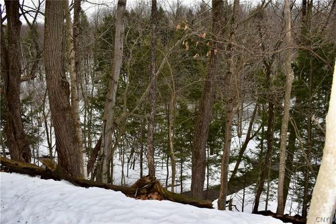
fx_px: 294
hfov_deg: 59.5
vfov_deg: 41.7
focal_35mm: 32
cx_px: 168
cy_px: 112
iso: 125
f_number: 5.6
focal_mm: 21
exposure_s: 1/125
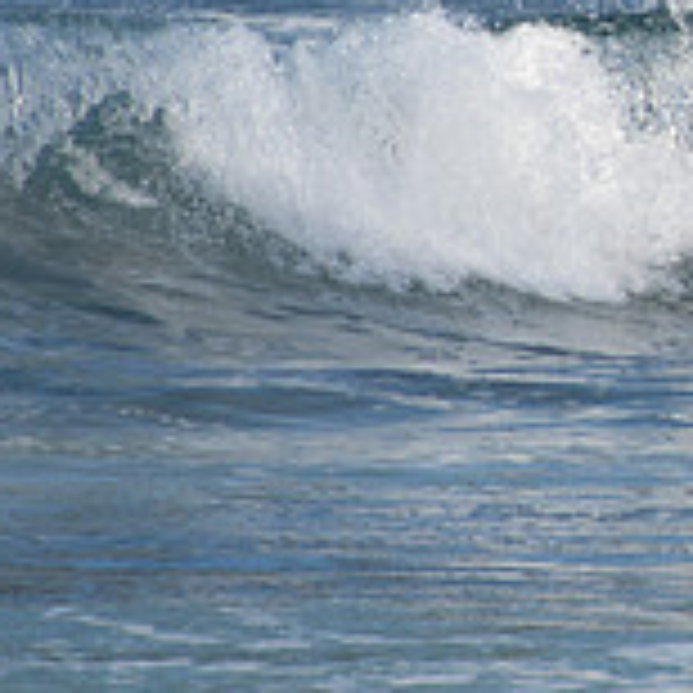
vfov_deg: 0.9
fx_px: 43465
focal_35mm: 1919
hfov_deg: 0.9
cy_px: 20
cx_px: 1170
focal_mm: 400
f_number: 5.6
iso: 280
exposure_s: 1/1000
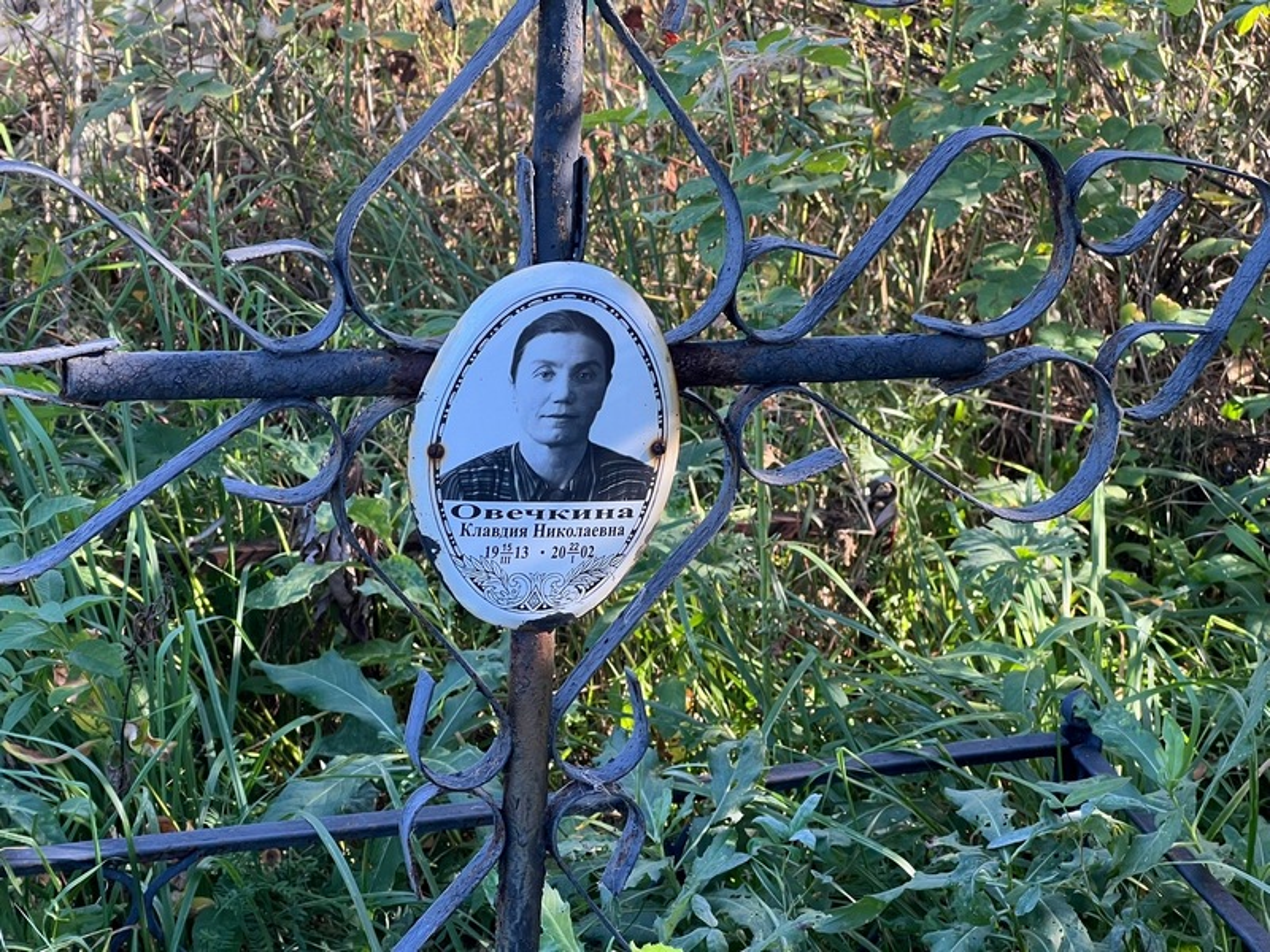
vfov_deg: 19.1
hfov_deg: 25.3
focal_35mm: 77
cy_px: 476
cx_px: 635
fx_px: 2825
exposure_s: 1/99
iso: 50
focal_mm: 9
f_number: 2.8
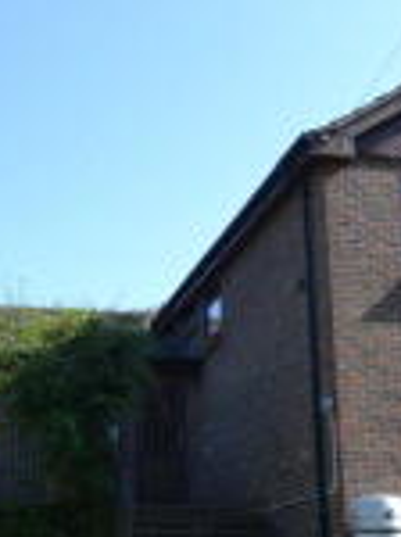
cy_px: 331
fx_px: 922
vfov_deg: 32.3
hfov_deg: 24.5
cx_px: 183
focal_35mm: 60
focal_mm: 13
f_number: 7.1
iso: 100
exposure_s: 1/200
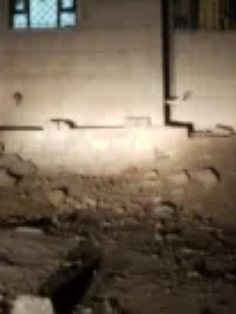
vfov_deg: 24.7
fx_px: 690
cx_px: 46
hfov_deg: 19.2
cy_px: 21
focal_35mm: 76
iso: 400
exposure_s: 1/10
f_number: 1.7
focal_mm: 4.3
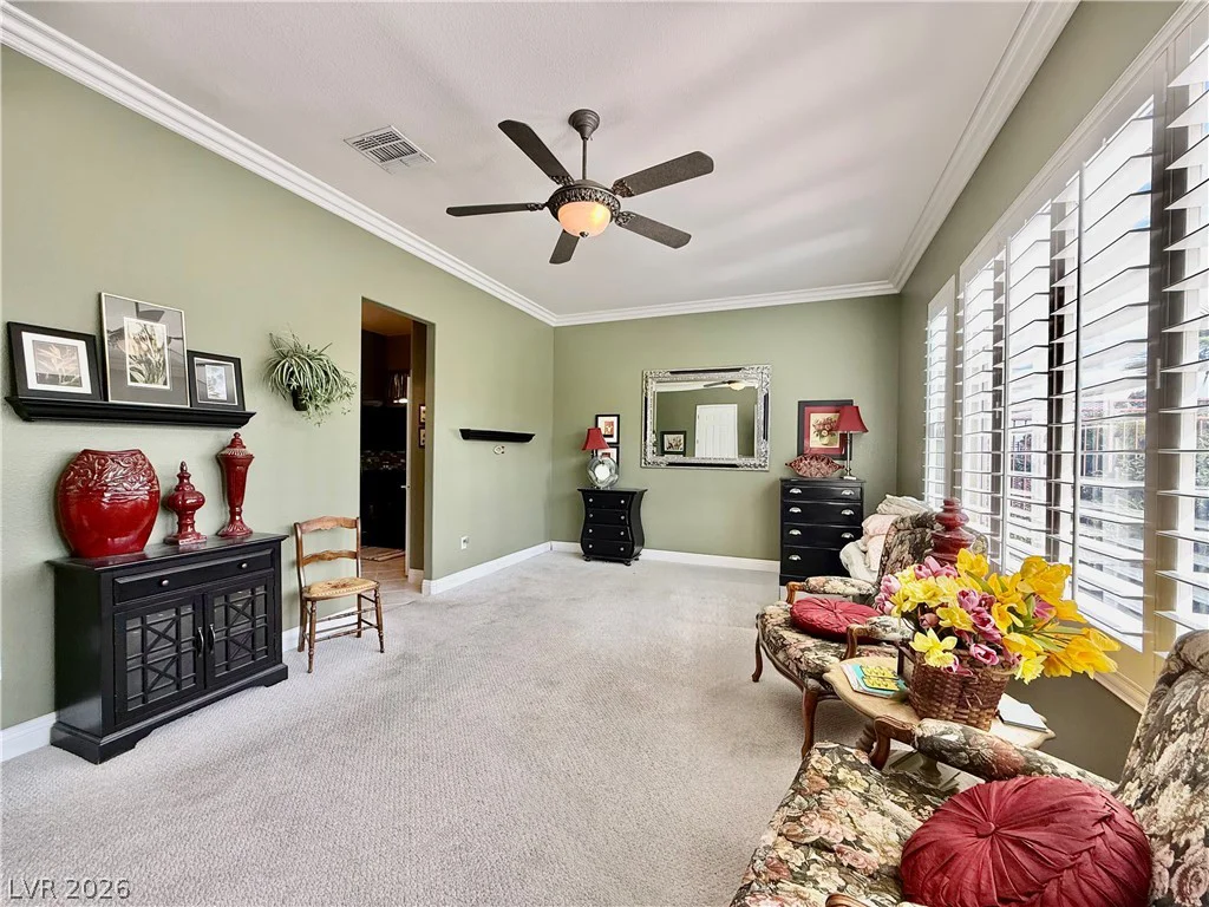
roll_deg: -0.5
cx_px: 604
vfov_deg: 85.7
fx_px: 489
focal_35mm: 14
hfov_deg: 102.1
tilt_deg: -0.2
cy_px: 454
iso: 125
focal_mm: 2.22
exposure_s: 1/99
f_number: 2.2
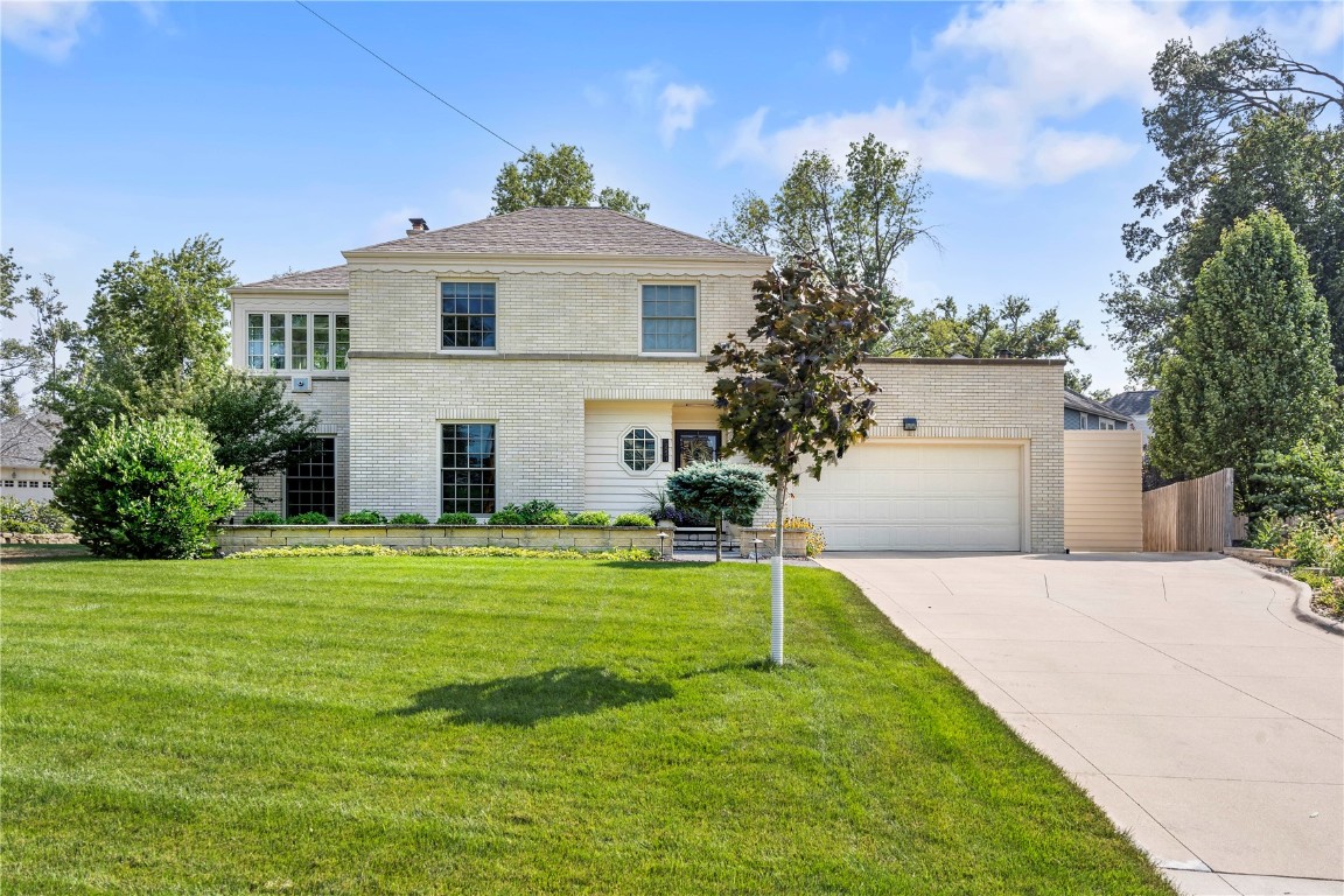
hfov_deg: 63.7
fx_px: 1083
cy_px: 448
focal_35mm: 29
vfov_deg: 45.0
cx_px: 672
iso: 200
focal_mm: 29
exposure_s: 1/320
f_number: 9
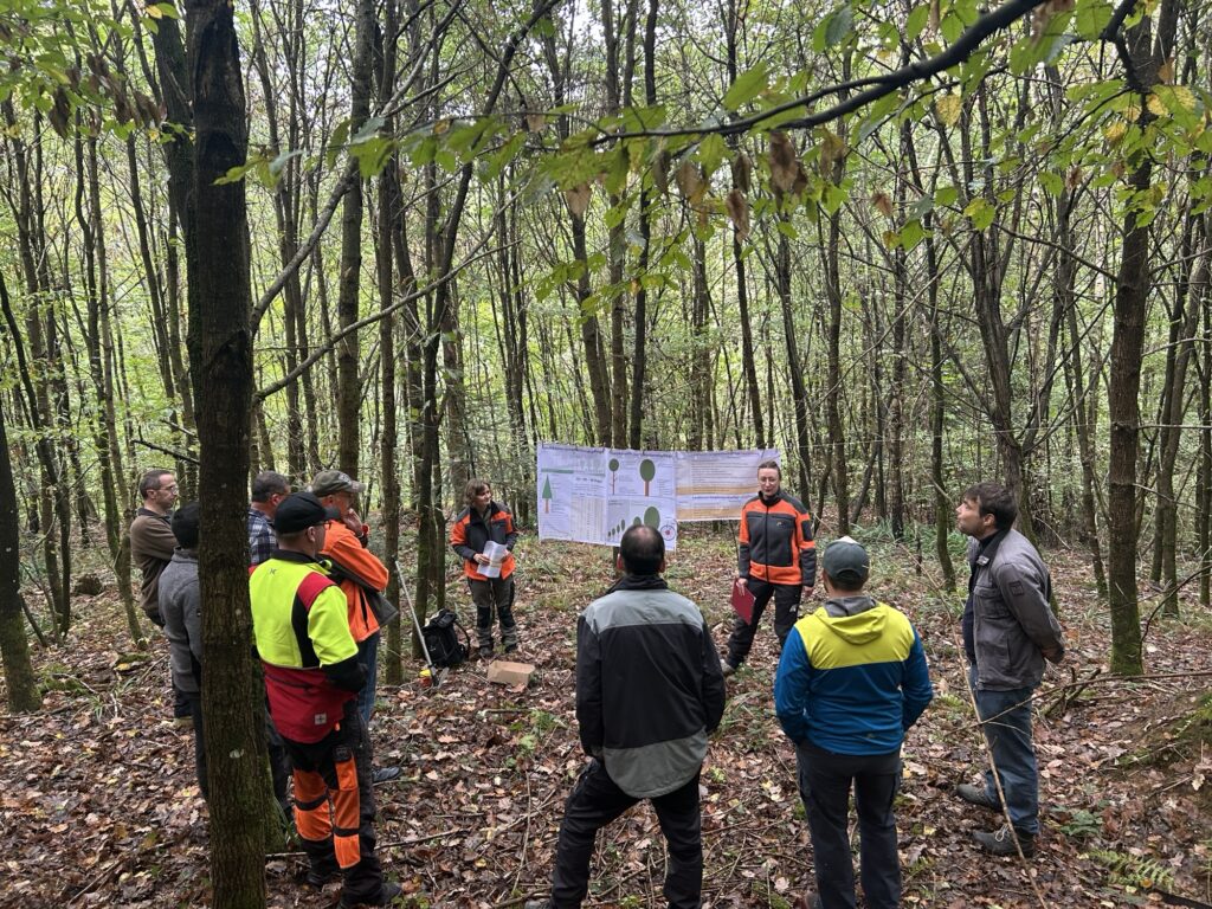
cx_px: 606
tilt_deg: -13.4
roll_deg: +3.6
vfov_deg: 53.1
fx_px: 910
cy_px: 454
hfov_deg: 67.3
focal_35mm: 26
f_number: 1.5
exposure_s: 1/108
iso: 125
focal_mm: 5.7
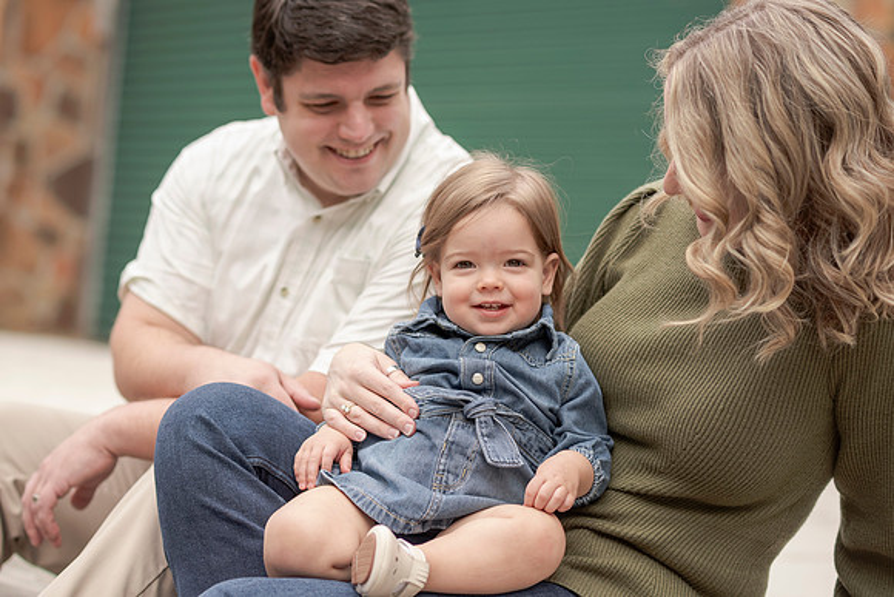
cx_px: 447
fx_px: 2111
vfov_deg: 16.1
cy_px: 298
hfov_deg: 23.9
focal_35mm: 85
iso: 320
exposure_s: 1/1250
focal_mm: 85
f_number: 2.8
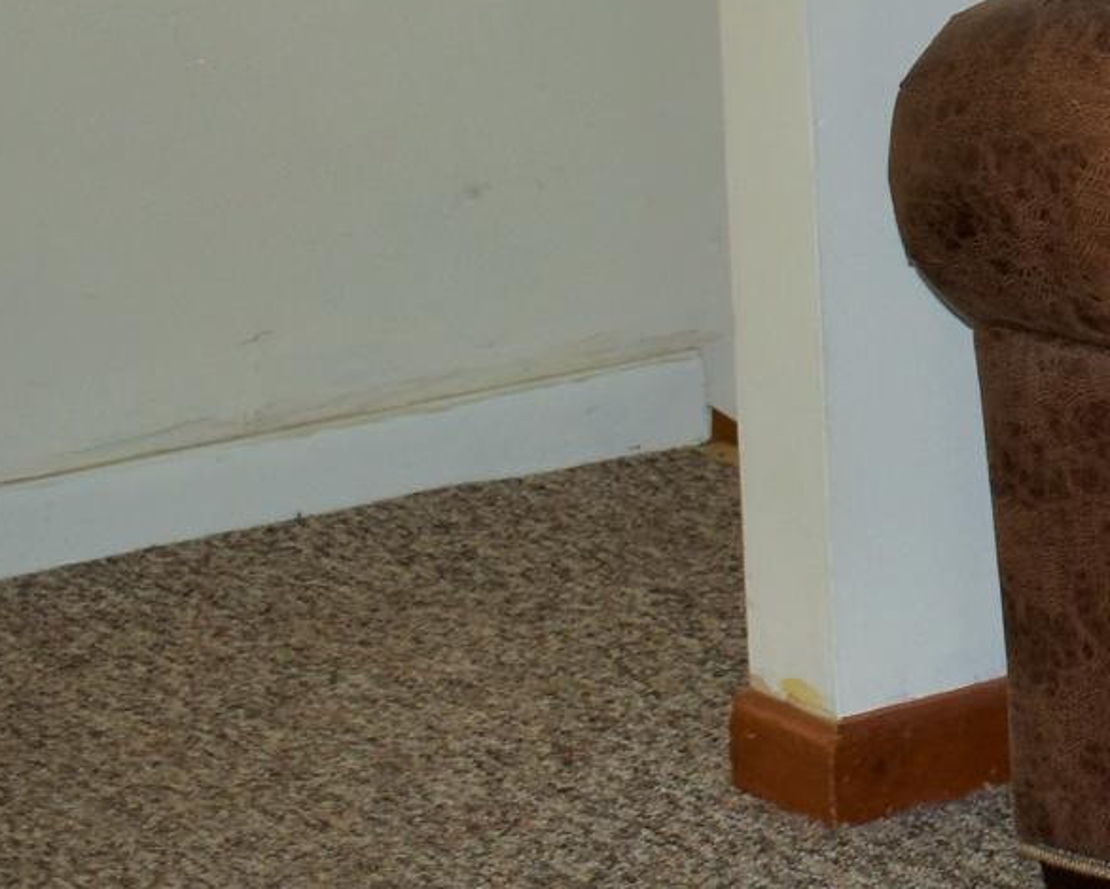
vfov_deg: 8.7
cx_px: 2406
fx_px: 5684
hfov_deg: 10.1
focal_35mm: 173
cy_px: -489
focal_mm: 24
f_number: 3.8
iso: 160
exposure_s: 1/60
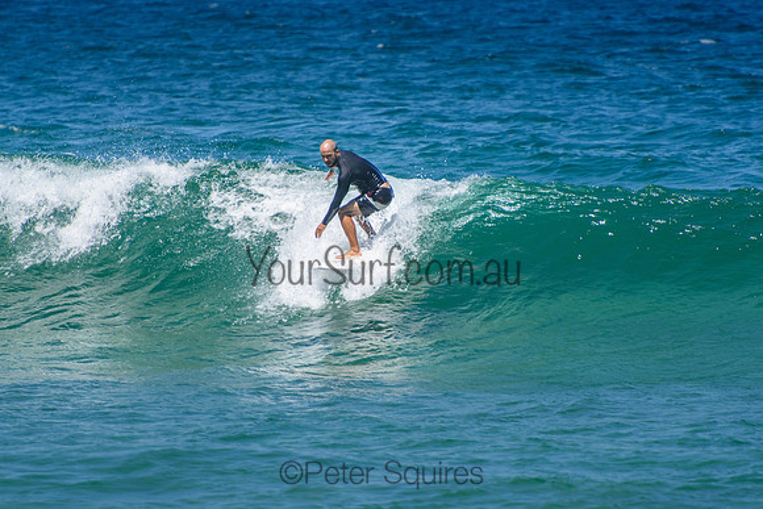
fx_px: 12719
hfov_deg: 3.4
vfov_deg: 2.3
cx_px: 382
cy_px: 254
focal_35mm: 600
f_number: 5.6
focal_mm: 400
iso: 360
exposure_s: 1/2000
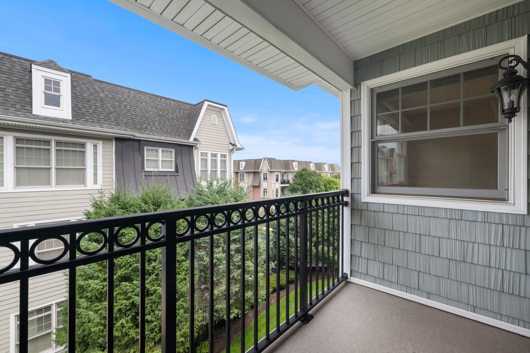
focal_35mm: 14
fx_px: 206
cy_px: 176
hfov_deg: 104.3
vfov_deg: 81.2
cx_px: 265
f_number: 9
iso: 320
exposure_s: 1/80
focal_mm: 14
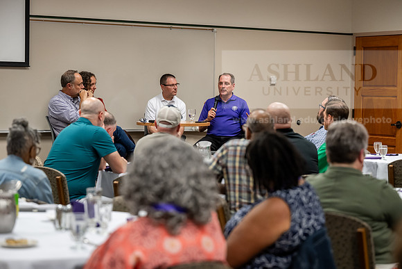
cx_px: 201
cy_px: 134
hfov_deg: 22.4
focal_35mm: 91
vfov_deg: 15.0
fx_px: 1016
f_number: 3.2
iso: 2000
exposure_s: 1/200
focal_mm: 91
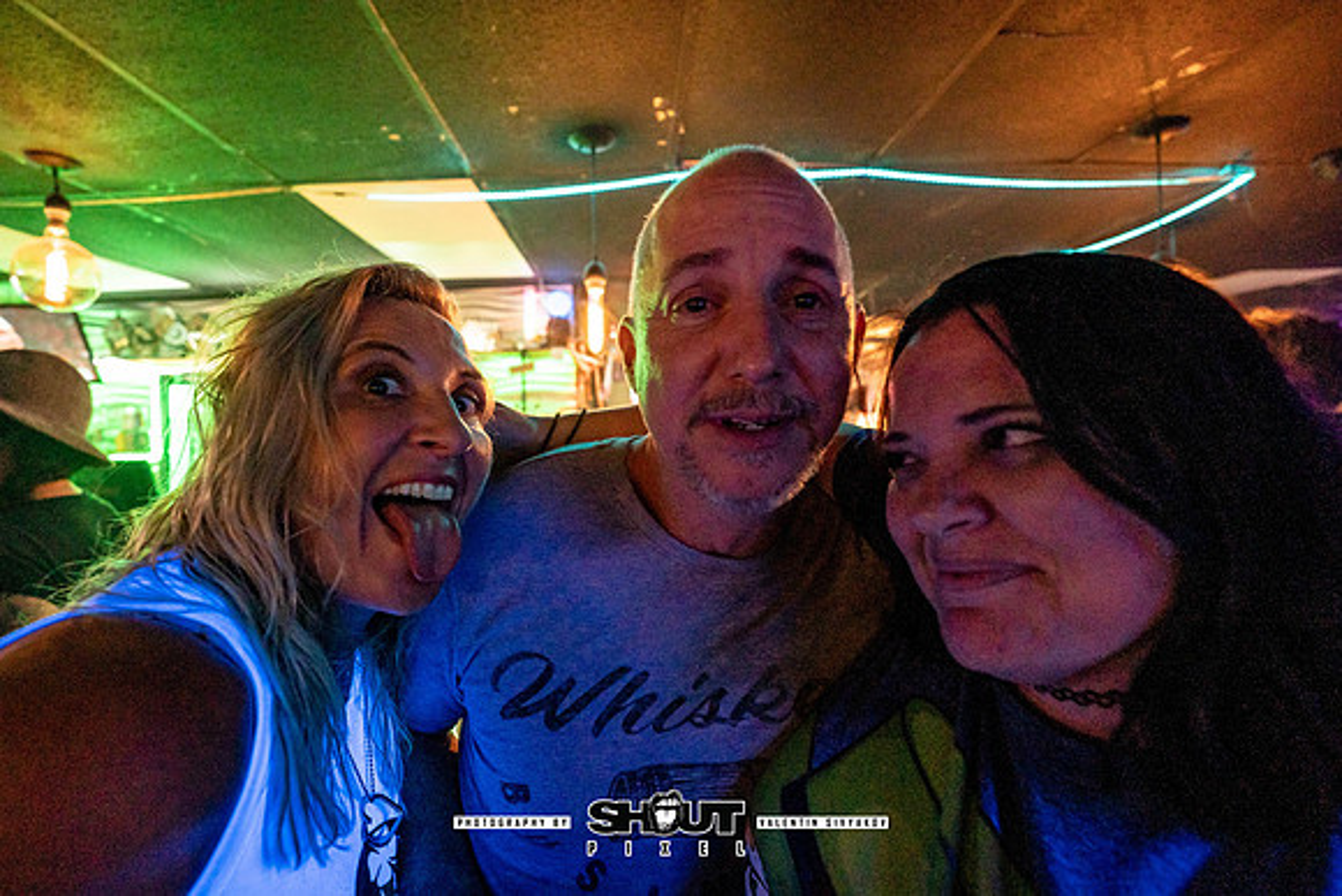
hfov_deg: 99.6
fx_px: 565
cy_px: 426
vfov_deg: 76.7
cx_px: 627
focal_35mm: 15
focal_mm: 14
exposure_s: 1/100
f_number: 2.8
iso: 3200
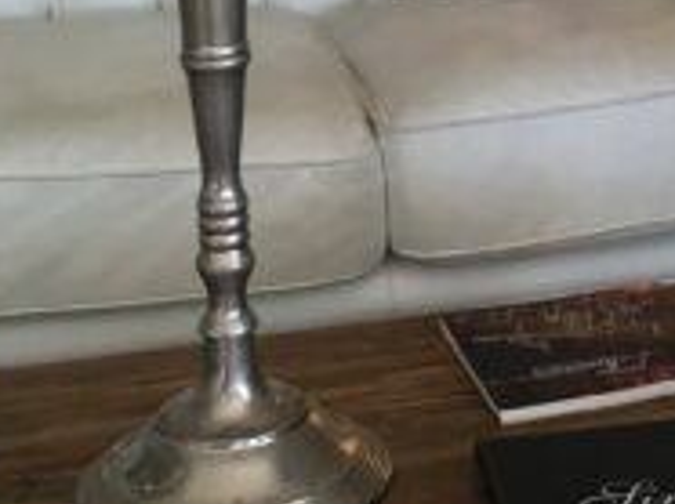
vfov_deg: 11.9
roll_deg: +0.3
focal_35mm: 120
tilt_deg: -10.1
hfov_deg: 15.9
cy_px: -192
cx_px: 769
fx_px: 2337
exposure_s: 1/33
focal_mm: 4.15
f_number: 2.2
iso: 50
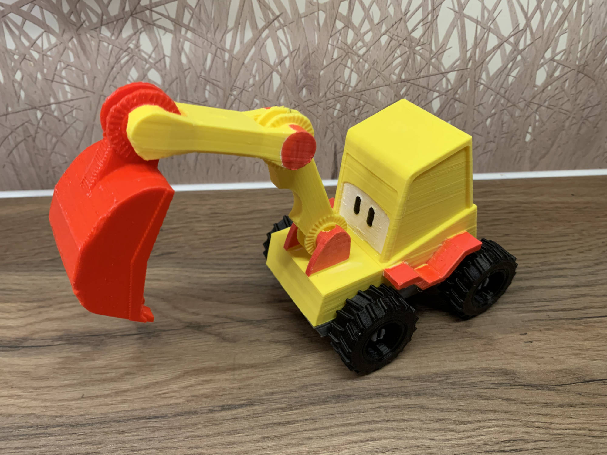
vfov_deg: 53.1
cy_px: 228
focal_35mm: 26
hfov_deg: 67.3
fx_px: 456
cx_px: 304
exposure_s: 1/55
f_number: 1.8
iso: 250
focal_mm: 4.2
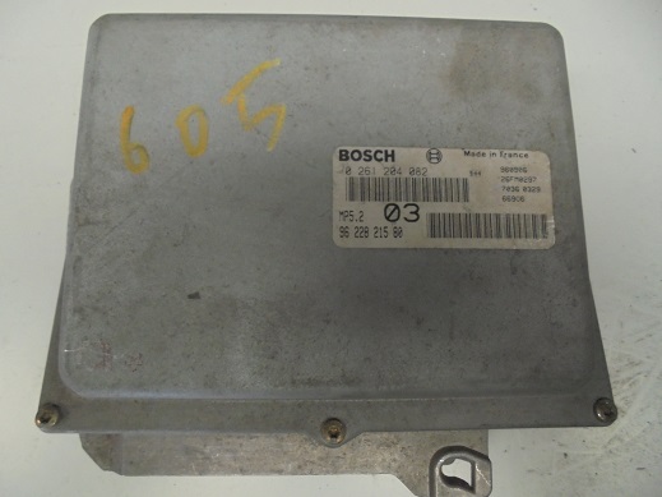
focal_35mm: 26
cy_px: 248
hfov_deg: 67.3
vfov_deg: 53.0
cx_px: 331
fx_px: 497
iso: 400
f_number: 3.5
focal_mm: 4.6
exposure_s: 1/30
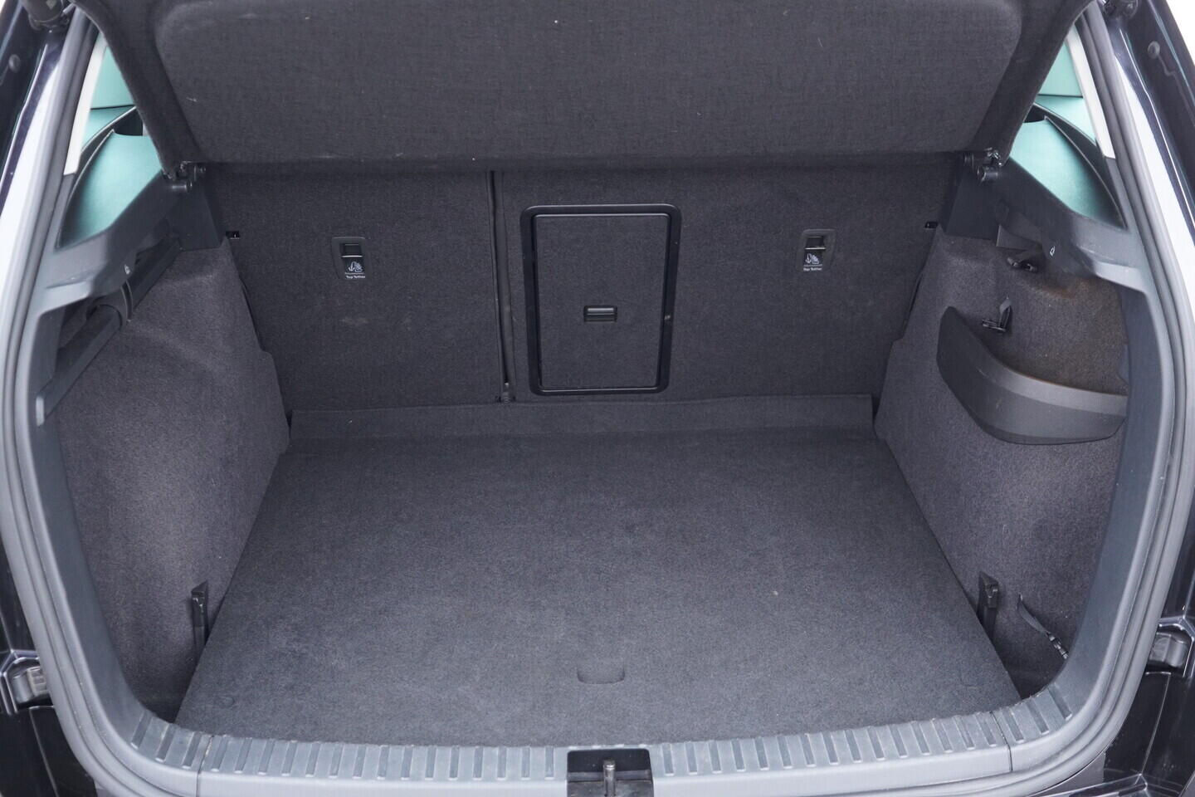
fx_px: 1195
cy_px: 398
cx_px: 598
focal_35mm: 36
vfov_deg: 36.9
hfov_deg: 53.1
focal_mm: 24
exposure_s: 1/40
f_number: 2.8
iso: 1000
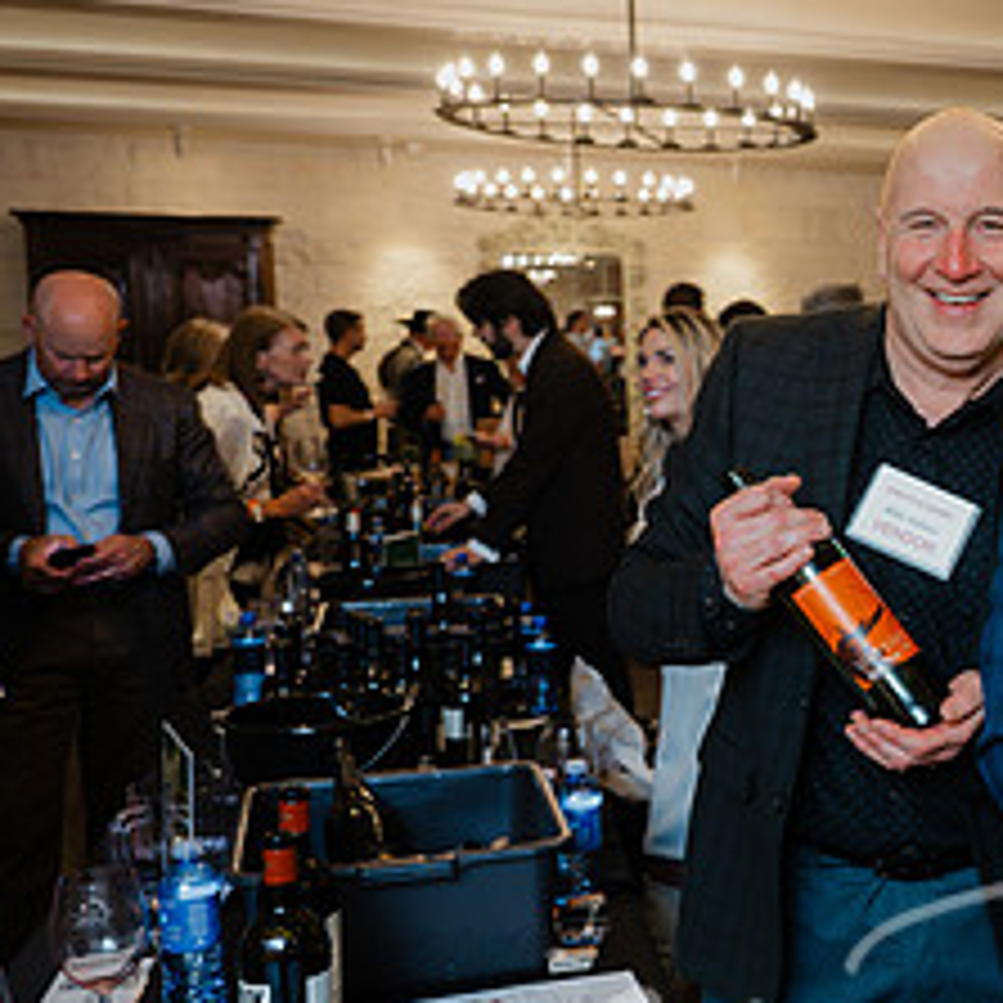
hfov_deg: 27.2
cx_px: 1291
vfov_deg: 32.2
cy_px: 537
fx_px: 1737
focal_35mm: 53
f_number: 3.5
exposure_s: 1/60
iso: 1250
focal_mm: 24
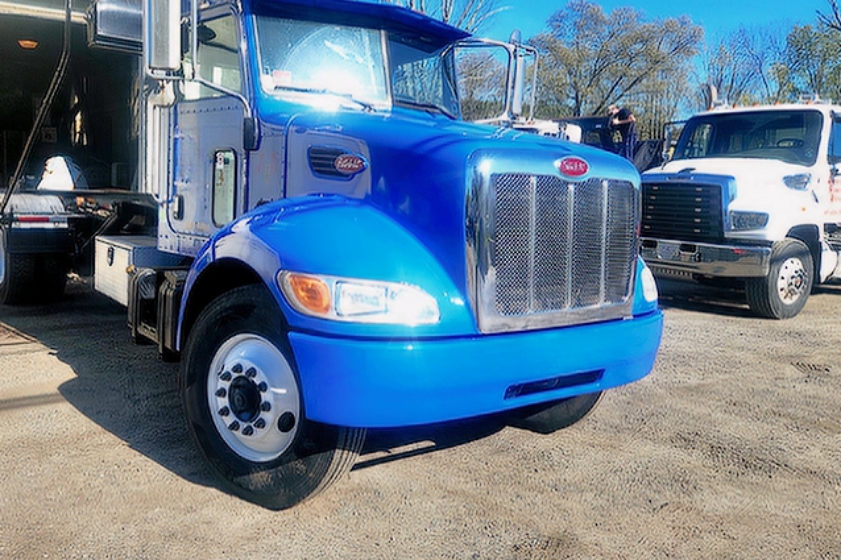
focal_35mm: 30
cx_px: 337
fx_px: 701
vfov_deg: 43.5
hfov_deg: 61.4
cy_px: 249
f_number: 1.8
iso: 20
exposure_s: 1/1336
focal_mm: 5.4
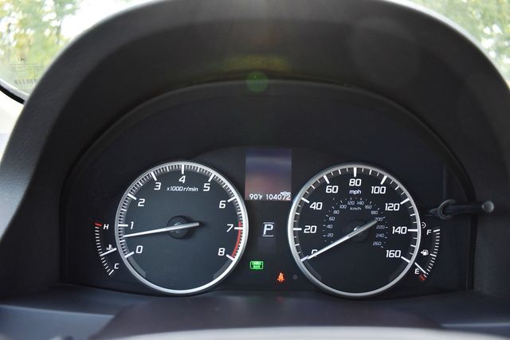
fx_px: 383
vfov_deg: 48.0
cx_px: 255
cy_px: 170
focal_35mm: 27
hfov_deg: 67.4
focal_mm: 18
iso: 800
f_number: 3.5
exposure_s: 1/160
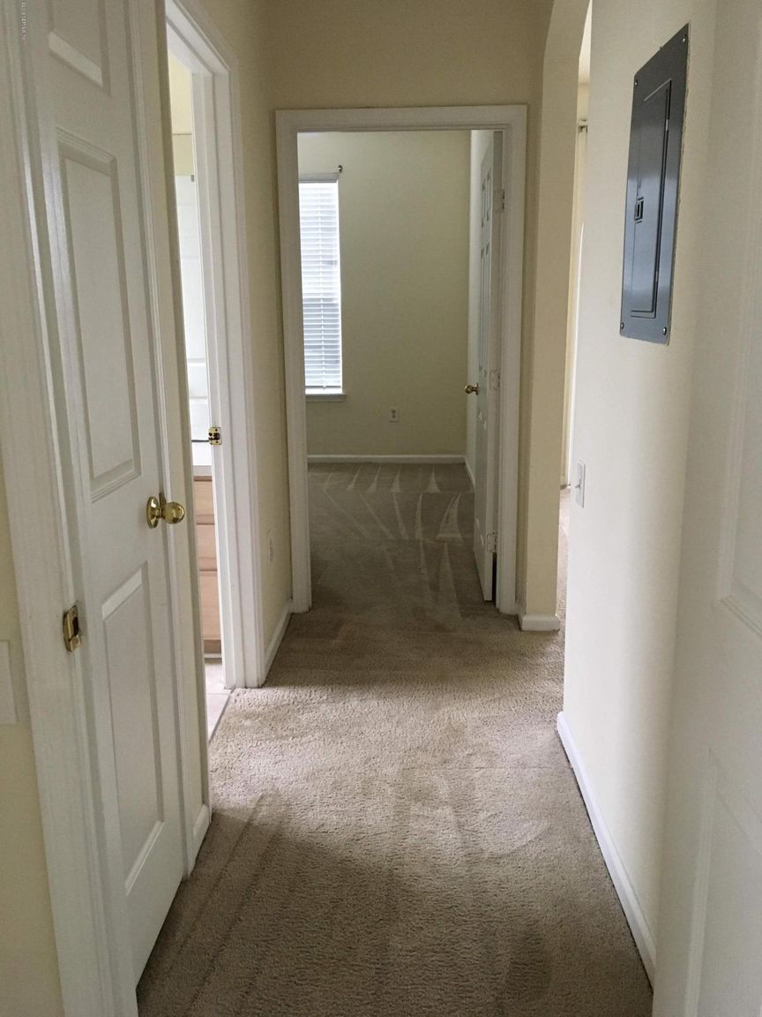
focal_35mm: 29
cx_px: 381
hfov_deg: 48.2
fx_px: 851
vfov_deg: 61.7
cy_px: 508
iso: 160
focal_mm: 4.15
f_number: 2.2
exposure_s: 1/30
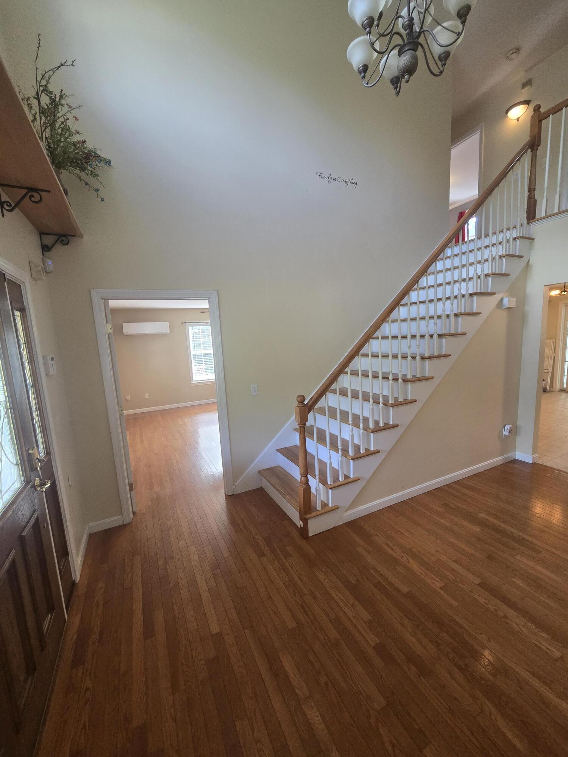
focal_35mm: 13
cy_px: 378
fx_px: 284
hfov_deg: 89.9
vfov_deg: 106.2
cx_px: 284
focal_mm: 2.2
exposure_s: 1/60
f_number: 2.2
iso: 320
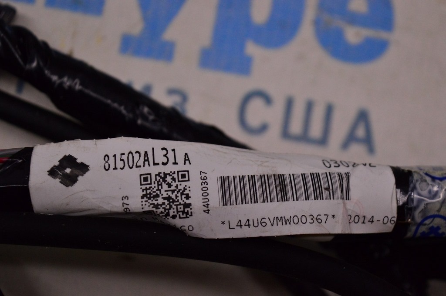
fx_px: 1021
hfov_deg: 24.6
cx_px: 223
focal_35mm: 82
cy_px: 148
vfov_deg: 16.5
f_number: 5.6
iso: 1600
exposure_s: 1/400
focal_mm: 55
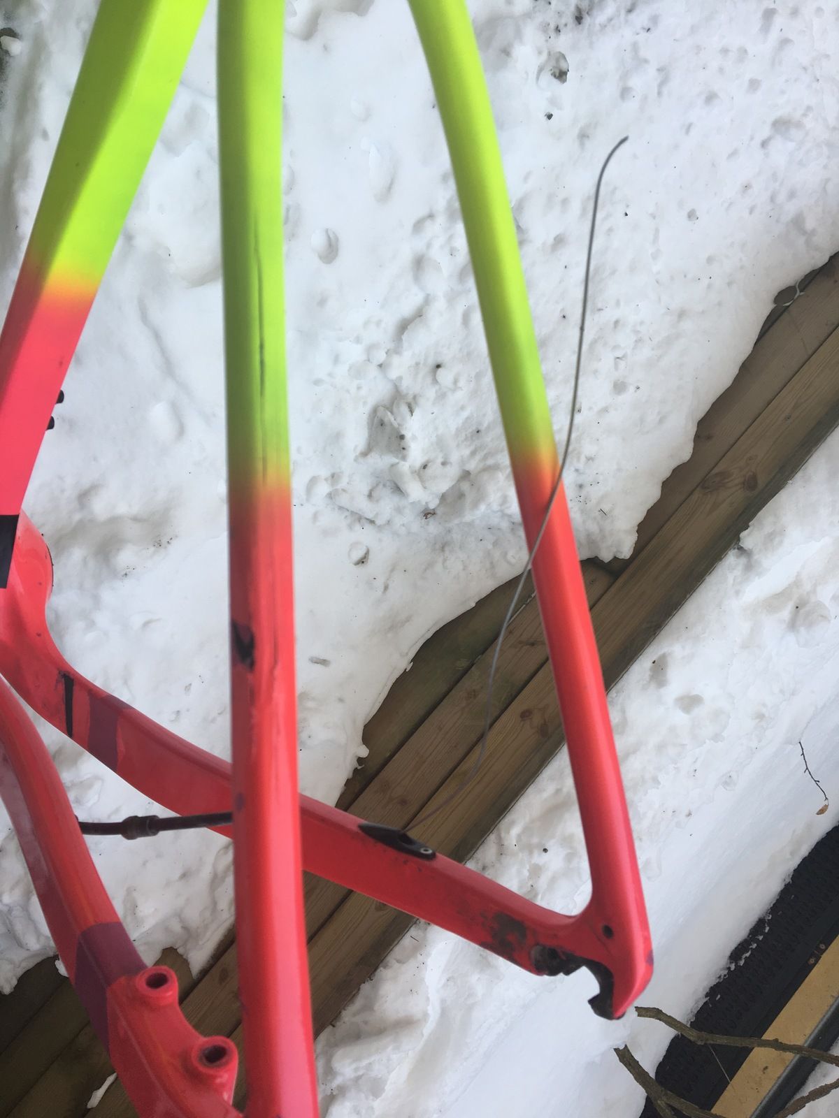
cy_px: 559
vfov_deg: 61.7
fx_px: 937
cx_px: 420
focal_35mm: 29
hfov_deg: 48.2
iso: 25
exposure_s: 1/105
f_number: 2.2
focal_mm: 4.15
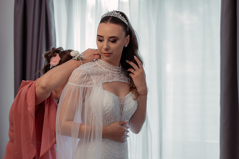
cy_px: 80
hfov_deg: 23.9
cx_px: 120
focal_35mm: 85
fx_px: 564
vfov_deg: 16.1
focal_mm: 85
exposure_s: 1/250
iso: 1600
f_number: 3.5
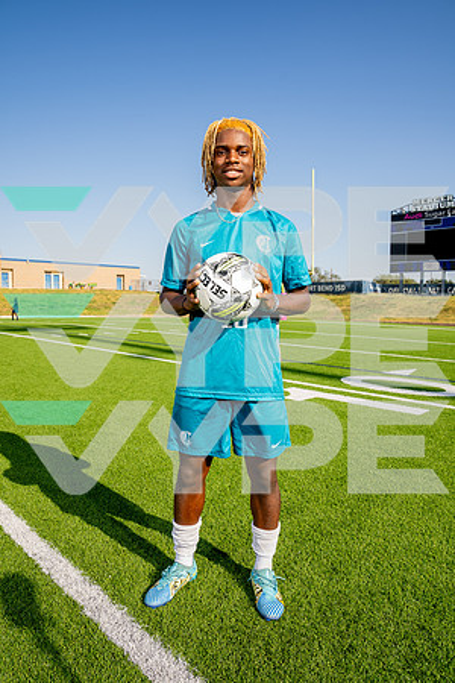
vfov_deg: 73.7
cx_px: 228
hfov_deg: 53.1
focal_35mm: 24
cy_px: 342
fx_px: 455
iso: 50
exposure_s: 1/125
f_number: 7.1
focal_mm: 24
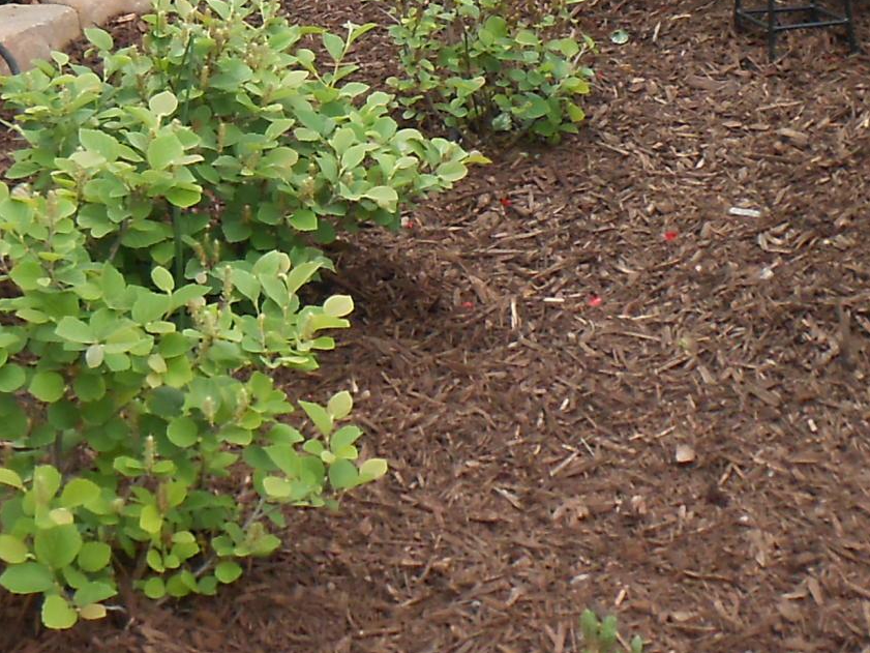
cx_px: 309
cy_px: -372
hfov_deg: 18.3
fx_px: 2690
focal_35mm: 107
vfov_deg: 13.0
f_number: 3.8
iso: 80
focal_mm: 5.3
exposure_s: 1/200
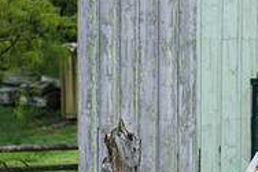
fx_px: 1847
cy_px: 170
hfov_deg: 8.0
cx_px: 251
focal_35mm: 258
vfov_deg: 5.3
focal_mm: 80
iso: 200
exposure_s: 1/1250
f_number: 3.2
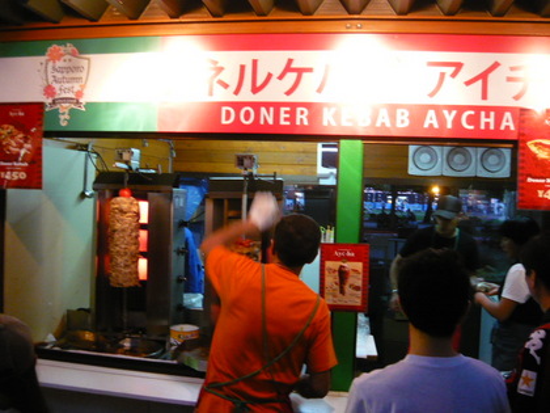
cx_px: 275
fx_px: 524
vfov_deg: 42.9
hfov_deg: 55.4
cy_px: 206
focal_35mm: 33
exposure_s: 1/30
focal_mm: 5.5
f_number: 2.8
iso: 400
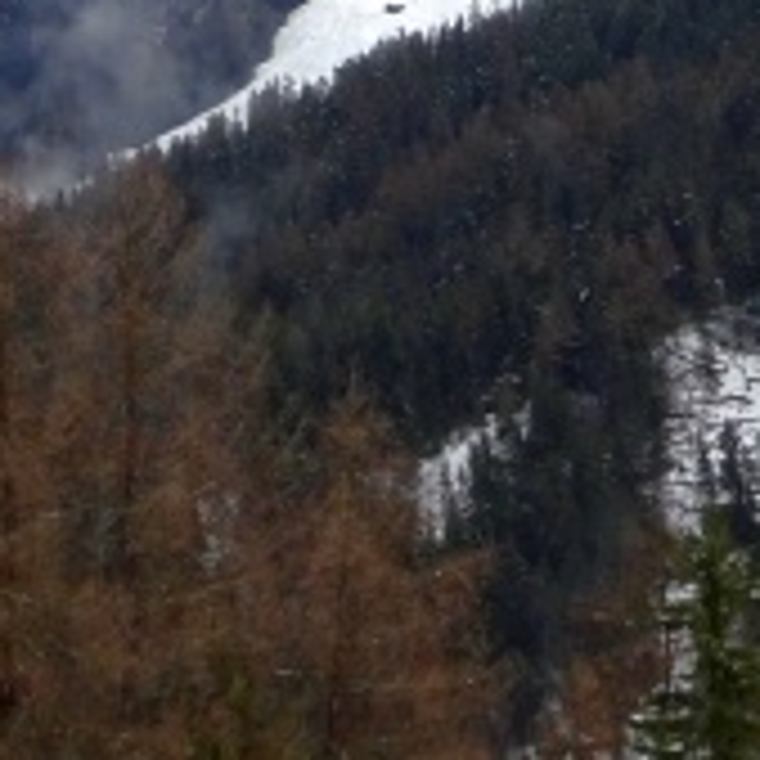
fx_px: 5191
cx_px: 459
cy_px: -513
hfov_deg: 8.4
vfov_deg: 8.1
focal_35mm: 209
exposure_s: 1/800
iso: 80
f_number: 4.5
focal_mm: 8.51
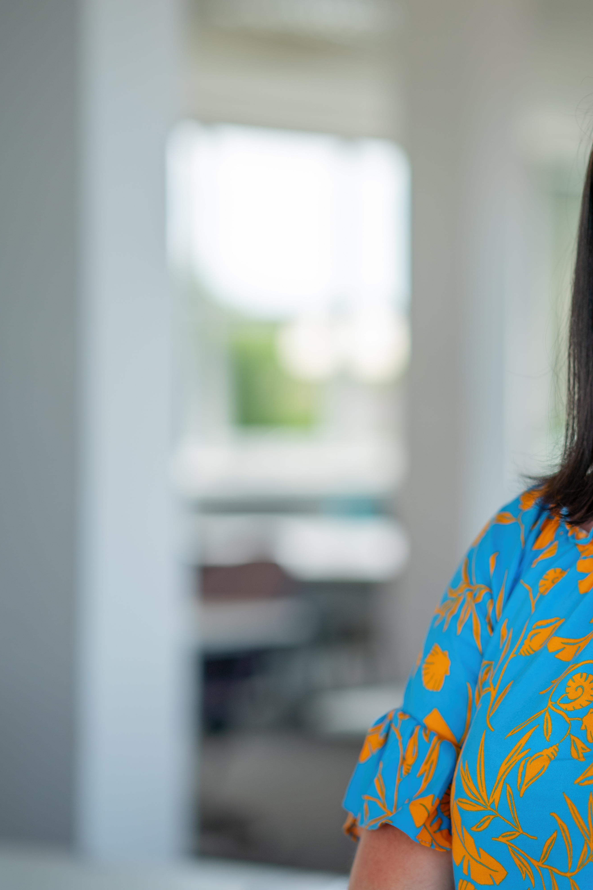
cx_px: 657
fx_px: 3162
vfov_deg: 16.0
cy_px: 447
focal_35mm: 128
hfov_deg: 10.6
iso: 100
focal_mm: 85
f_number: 2
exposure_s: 1/250
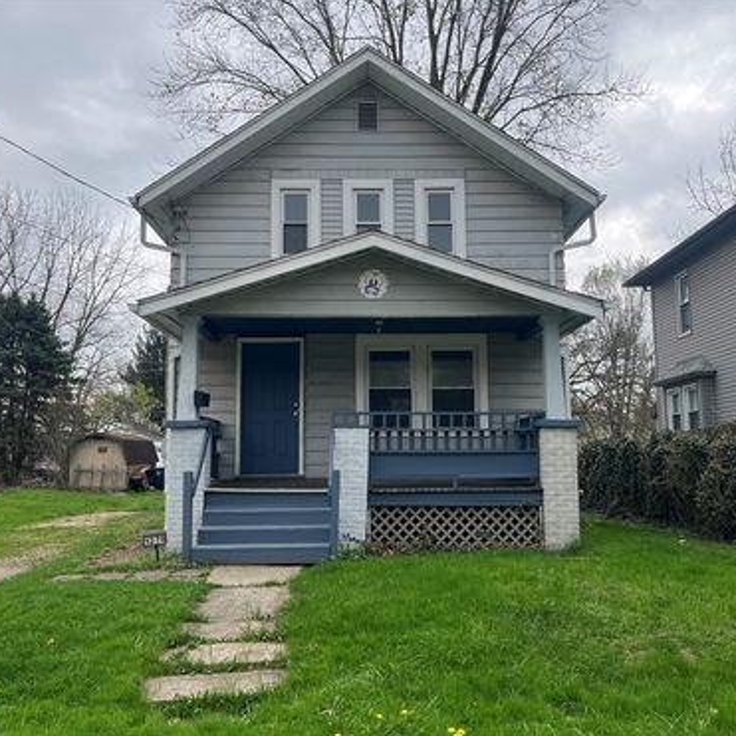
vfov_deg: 52.5
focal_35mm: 31
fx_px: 746
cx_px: 373
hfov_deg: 52.5
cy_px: 368
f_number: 1.6
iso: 50
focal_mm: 5.1
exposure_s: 1/777
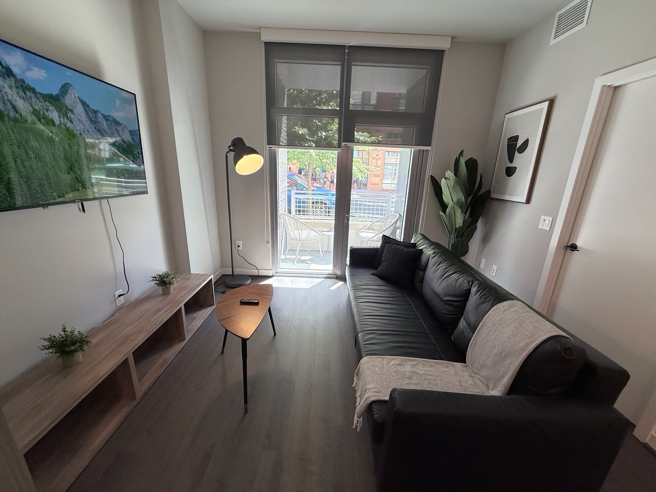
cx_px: 328
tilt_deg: -16.0
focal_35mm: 14
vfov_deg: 85.7
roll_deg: -2.5
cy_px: 246
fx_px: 265
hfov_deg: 102.1
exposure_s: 1/120
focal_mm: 2.2
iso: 100
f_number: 2.2
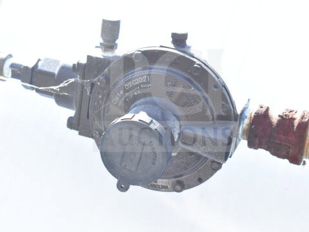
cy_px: 100
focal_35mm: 102
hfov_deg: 19.3
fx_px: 907
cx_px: 166
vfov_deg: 14.6
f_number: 10
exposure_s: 1/400
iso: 1600
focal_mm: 55
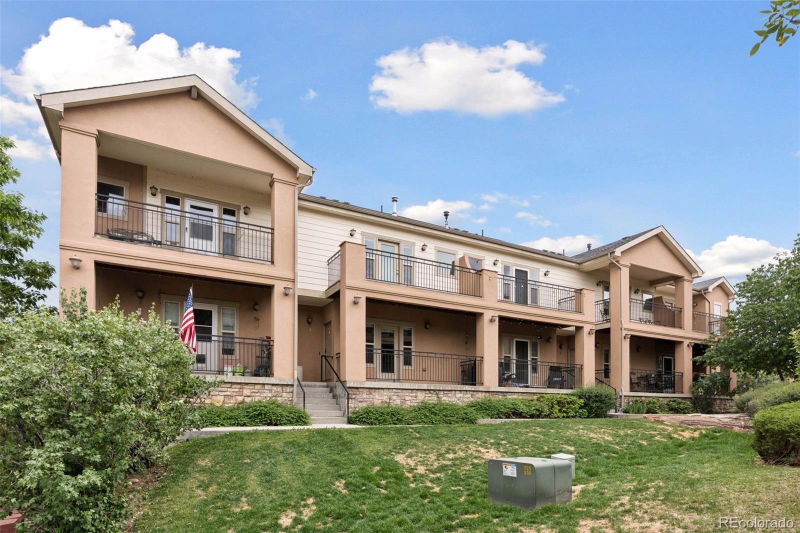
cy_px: 266
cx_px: 400
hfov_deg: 86.9
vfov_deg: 64.5
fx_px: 422
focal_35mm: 19
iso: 400
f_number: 9
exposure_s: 1/640
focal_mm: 19
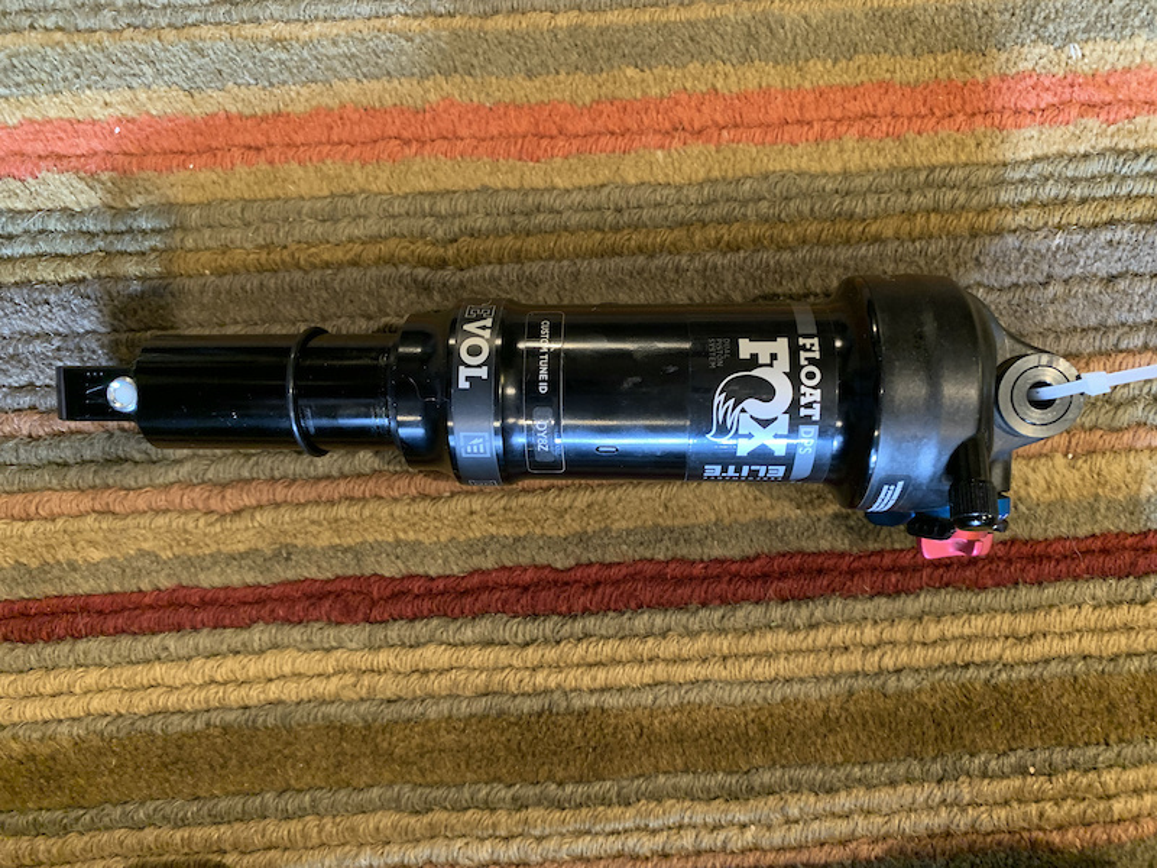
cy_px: 434
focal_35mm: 26
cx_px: 578
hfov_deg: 67.3
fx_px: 869
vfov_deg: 53.1
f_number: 1.8
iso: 500
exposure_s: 1/30
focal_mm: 4.25
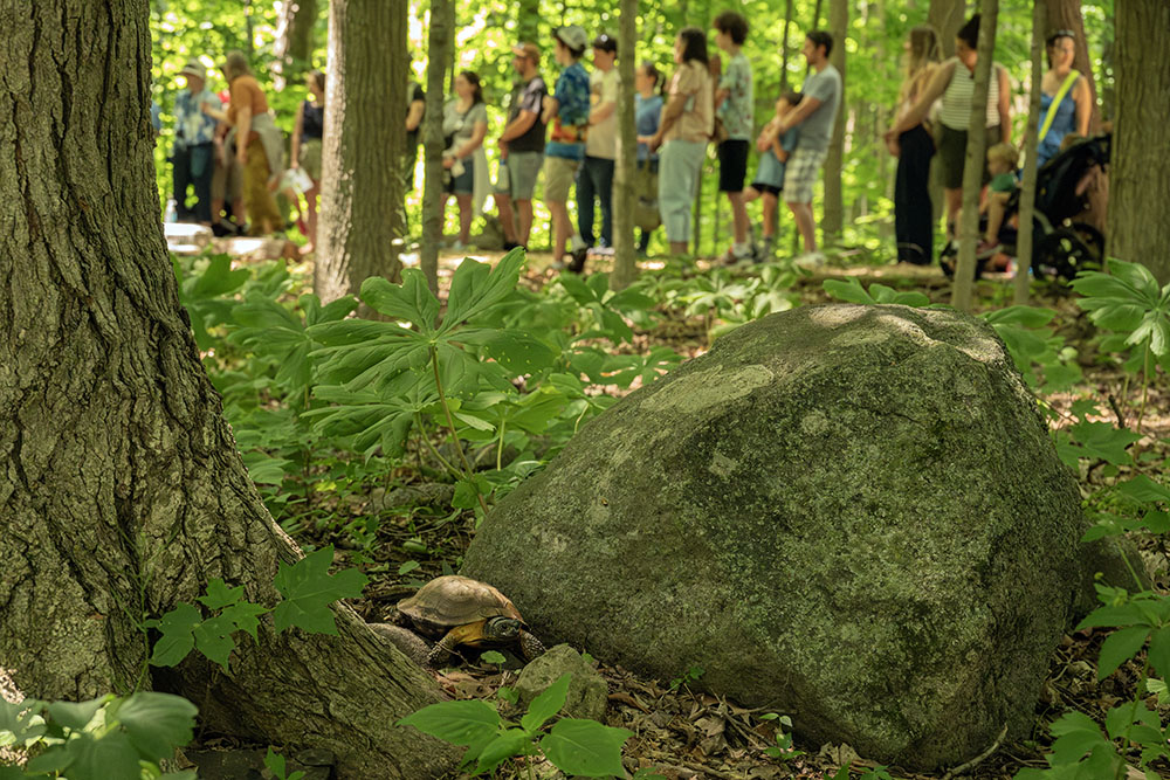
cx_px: 585
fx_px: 2113
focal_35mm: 65
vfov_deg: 20.9
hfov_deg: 31.0
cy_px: 390
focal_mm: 65
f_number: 8
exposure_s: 1/1250
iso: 25600
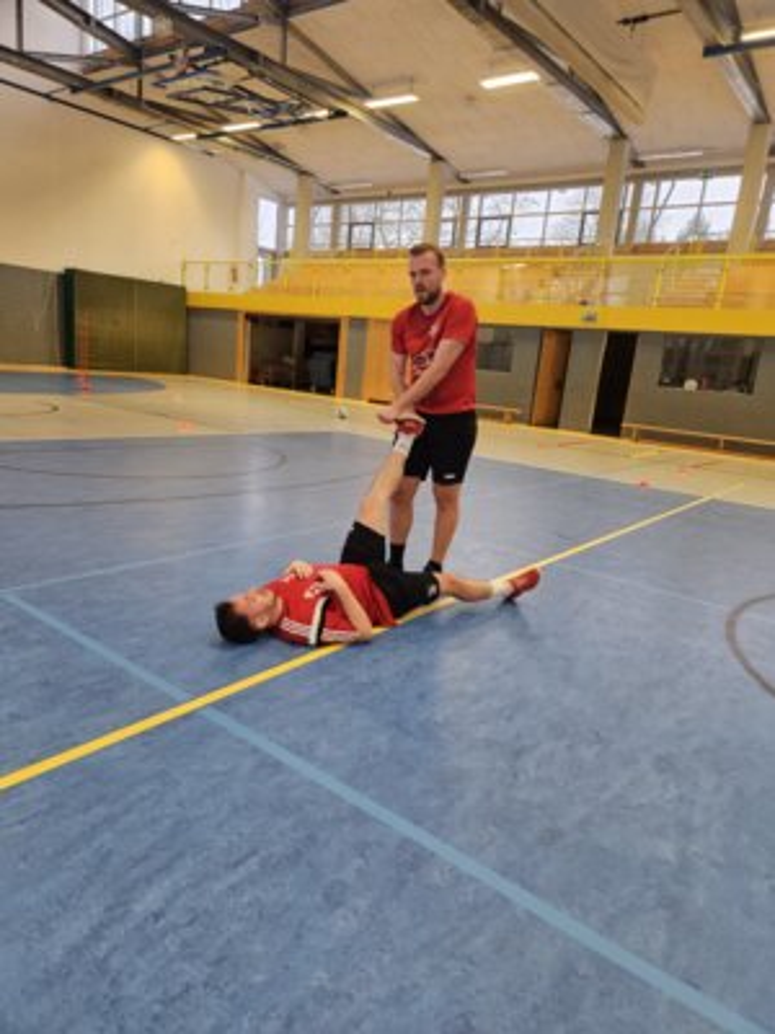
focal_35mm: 23
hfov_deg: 58.9
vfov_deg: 73.9
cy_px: 517
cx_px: 388
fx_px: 687
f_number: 1.8
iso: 400
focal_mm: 5.4
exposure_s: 1/100
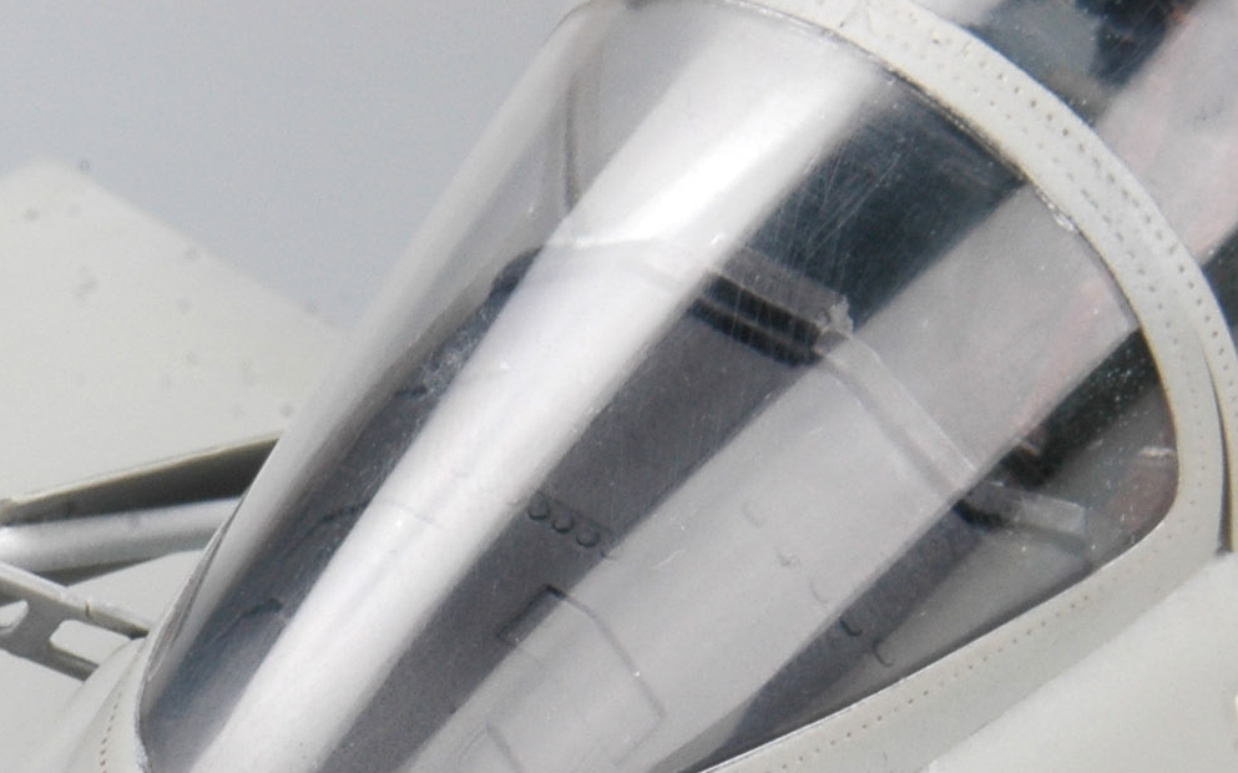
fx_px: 10929
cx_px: -227
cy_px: 1178
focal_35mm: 324
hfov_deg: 6.4
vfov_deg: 4.0
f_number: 25
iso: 200
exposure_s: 1/250
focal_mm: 70
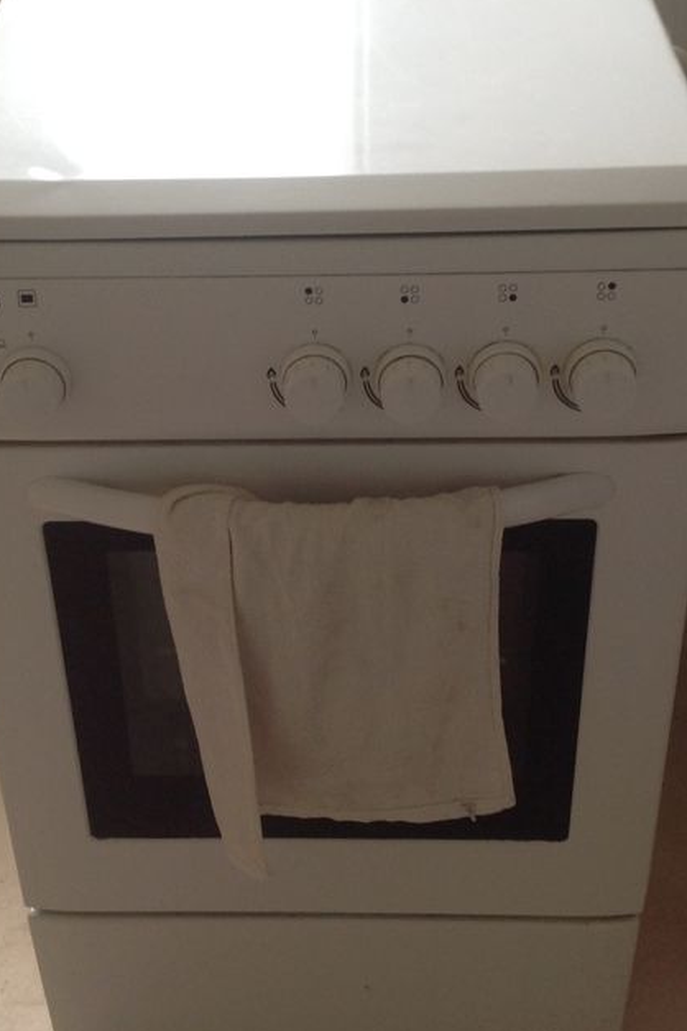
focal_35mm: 58
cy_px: 471
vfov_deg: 34.5
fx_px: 1660
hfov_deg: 23.4
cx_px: 301
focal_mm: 4.28
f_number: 2.4
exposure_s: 1/15
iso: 80
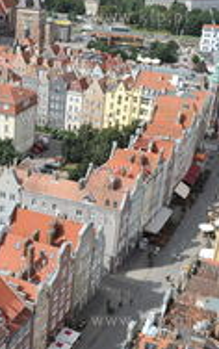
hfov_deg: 24.3
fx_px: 495
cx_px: 28
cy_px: 193
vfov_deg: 38.8
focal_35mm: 52
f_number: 7.1
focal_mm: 24
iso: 400
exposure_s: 1/1000
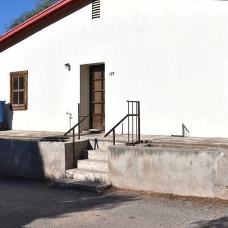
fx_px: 358
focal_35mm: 48
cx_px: 148
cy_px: 91
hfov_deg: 35.1
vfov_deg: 35.2
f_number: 8
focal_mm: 20
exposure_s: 1/640
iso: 200
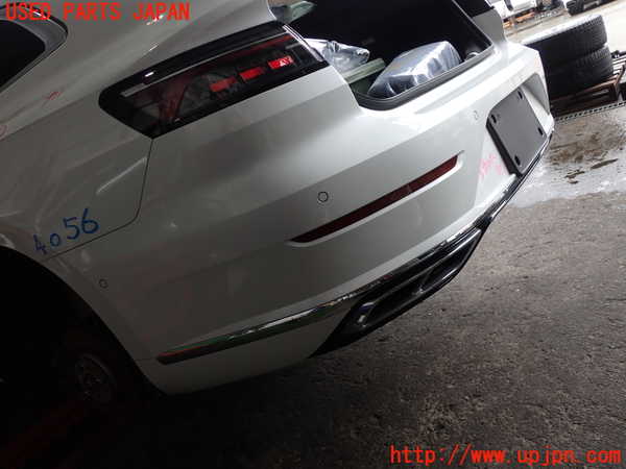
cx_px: 313
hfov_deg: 60.0
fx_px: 543
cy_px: 234
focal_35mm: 30
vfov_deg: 46.8
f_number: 3.2
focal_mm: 5.4
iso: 100
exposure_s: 1/125
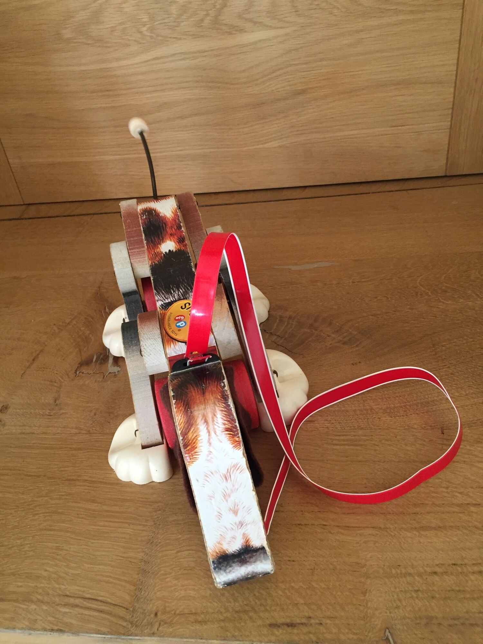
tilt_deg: -36.1
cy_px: 322
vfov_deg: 61.7
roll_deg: +8.3
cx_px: 242
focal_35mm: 29
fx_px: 540
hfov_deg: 48.2
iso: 160
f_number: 2.2
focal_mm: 4.15
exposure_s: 1/33
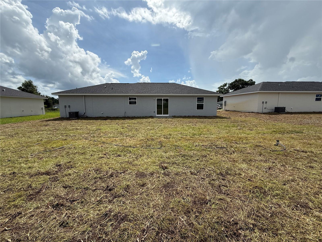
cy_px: 121
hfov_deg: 102.1
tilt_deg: -5.9
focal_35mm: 14
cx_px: 161
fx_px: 130
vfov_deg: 85.7
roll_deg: +0.9
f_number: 2.2
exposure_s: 1/2611
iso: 50
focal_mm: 2.22
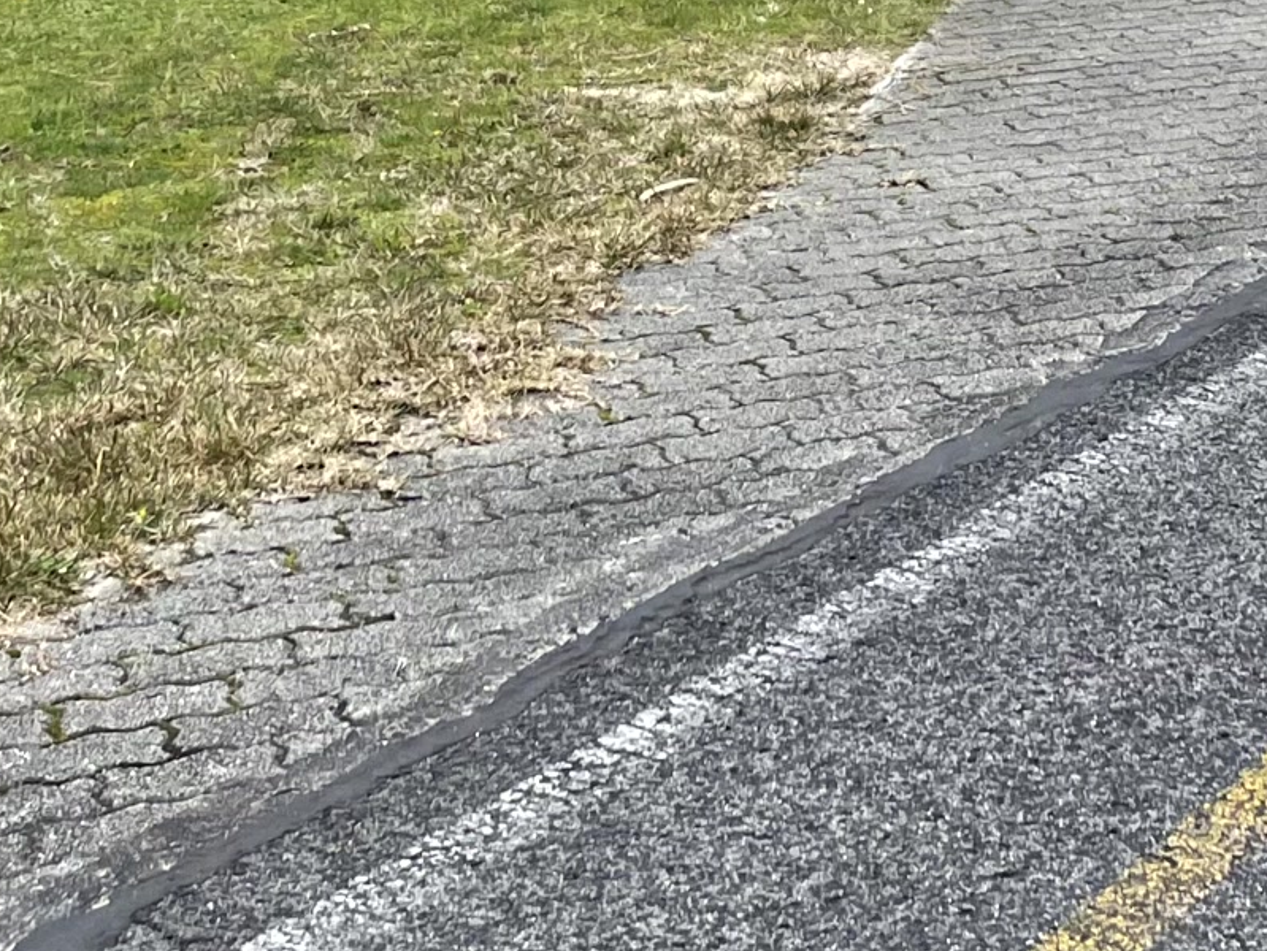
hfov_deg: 20.2
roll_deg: -1.4
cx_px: 1022
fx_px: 3515
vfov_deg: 14.2
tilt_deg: -0.1
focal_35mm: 96
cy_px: -563
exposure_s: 1/1082
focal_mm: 4.2
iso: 32
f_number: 1.6
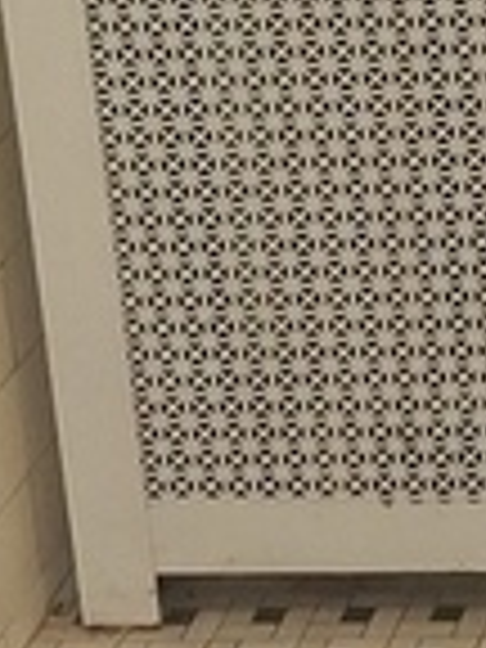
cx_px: 1161
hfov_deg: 7.4
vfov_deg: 10.2
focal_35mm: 188
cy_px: -261
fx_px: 3519
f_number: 1.8
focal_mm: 4.69
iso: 250
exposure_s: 1/60
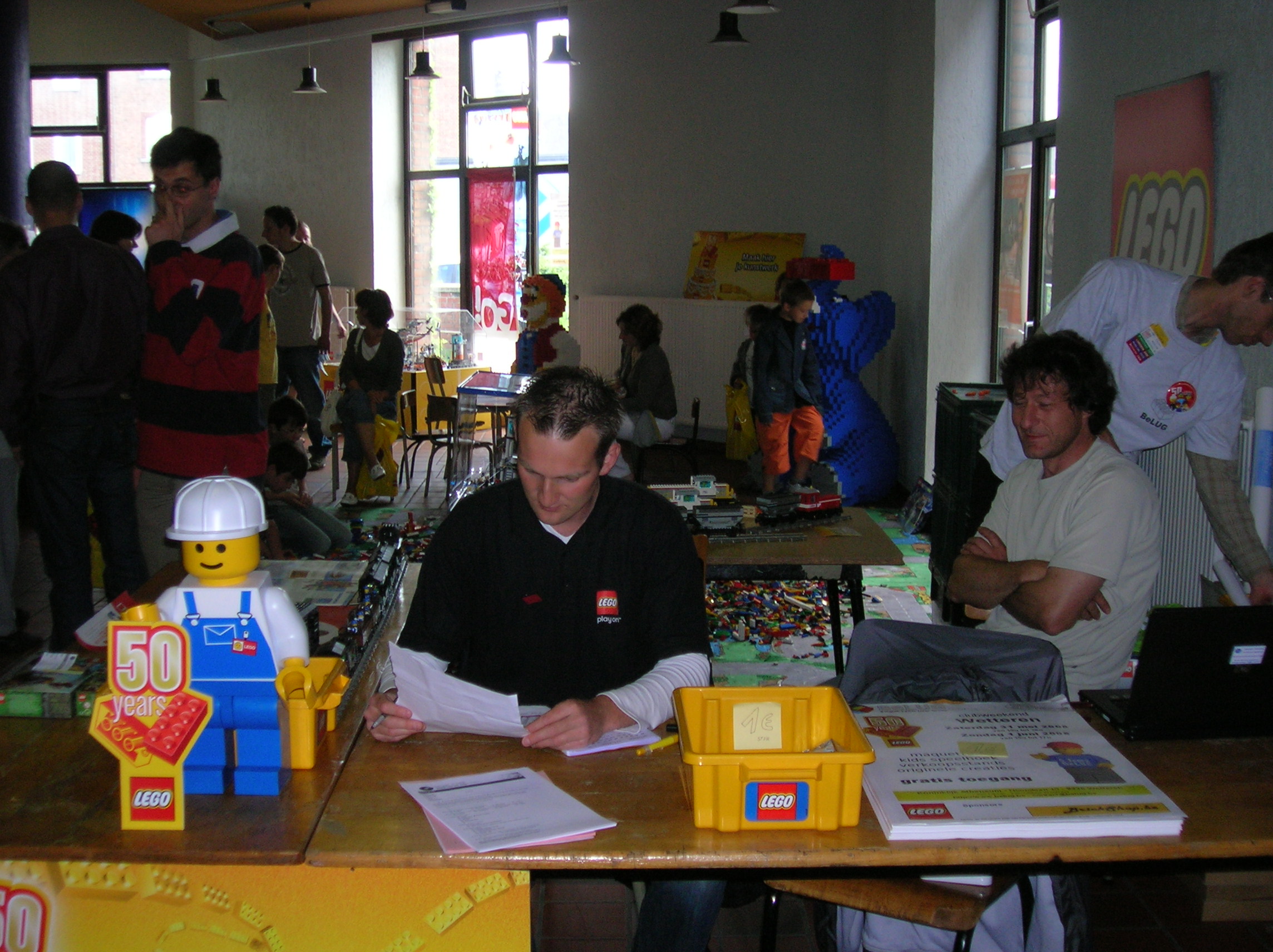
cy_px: 476
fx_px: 1543
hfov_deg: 44.8
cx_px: 636
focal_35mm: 42
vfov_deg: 34.3
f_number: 3.1
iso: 86
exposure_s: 1/60.1
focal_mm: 7
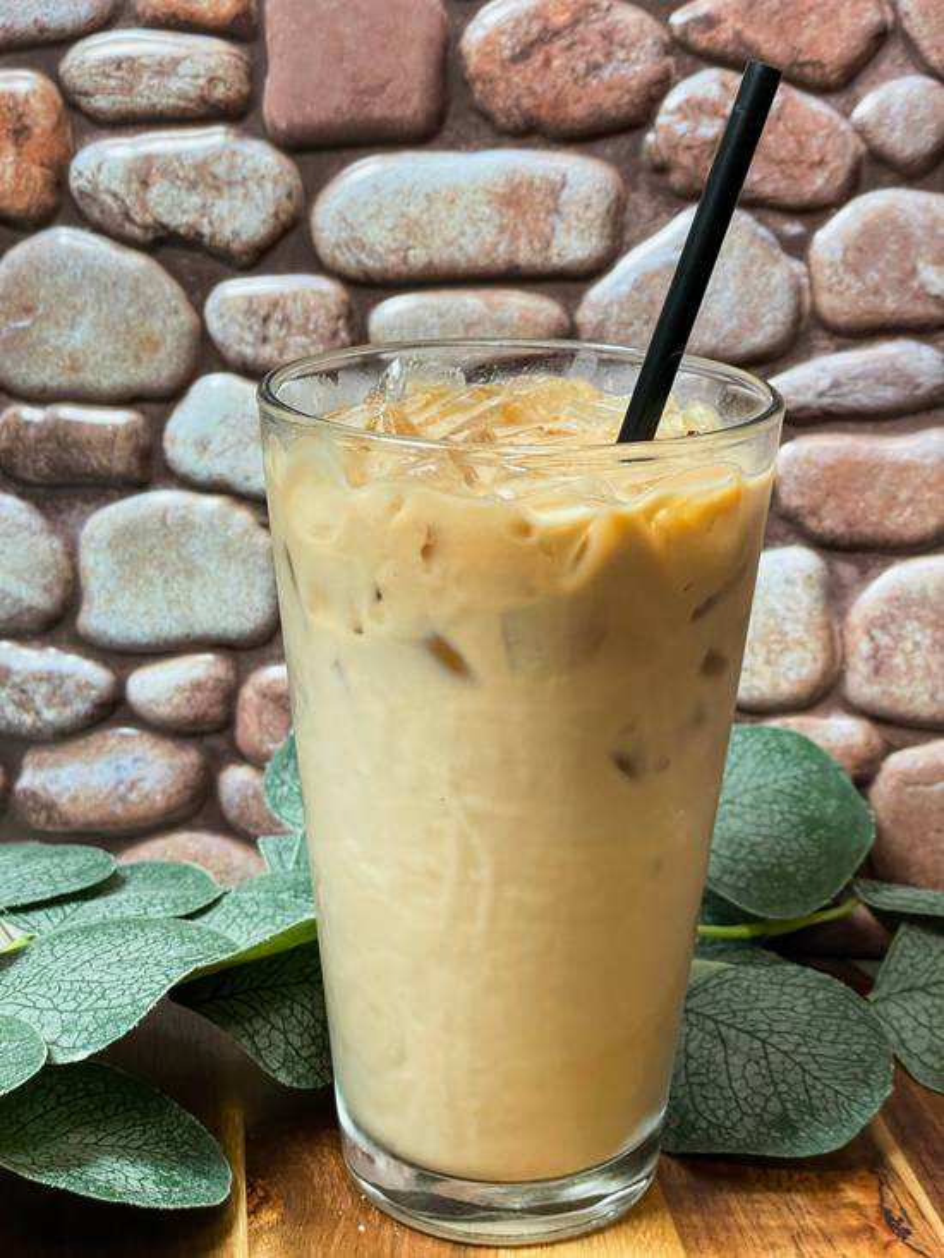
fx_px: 1890
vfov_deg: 36.8
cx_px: 472
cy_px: 629
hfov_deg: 28.0
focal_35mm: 52
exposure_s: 1/120
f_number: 2
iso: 125
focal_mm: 6
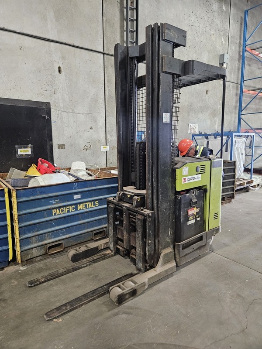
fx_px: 232
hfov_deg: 58.9
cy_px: 174
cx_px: 131
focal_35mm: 23
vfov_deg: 73.9
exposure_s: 1/40
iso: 640
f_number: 1.8
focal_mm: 5.4
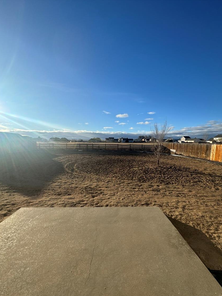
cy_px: 158
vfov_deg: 98.0
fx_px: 128
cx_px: 113
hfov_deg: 81.7
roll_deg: -0.8
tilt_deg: -8.0
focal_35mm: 15
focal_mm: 2.22
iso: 50
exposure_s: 1/1748
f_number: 2.2
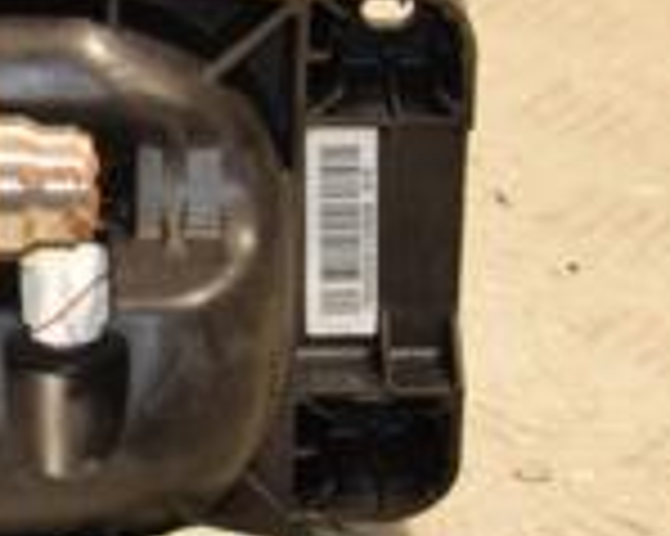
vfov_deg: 5.7
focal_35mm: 273
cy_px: 131
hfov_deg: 7.0
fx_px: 5410
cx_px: -216
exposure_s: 1/200
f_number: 5.6
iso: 800
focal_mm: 48
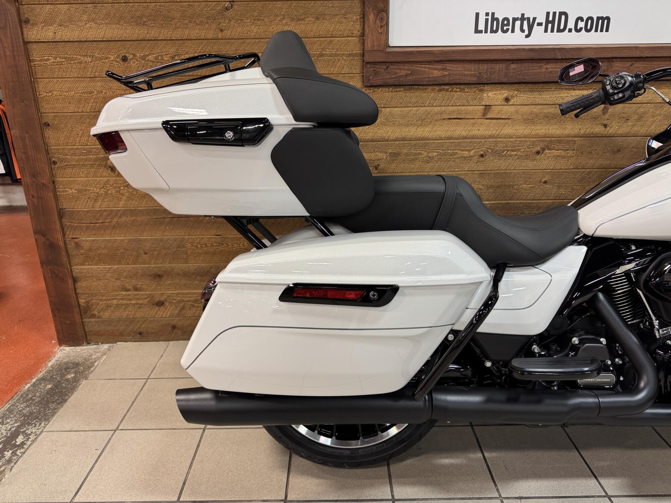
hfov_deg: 71.6
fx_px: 465
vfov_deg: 56.8
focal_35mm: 24
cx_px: 336
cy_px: 252
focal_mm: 6.76
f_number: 1.78
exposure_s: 1/60
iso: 160
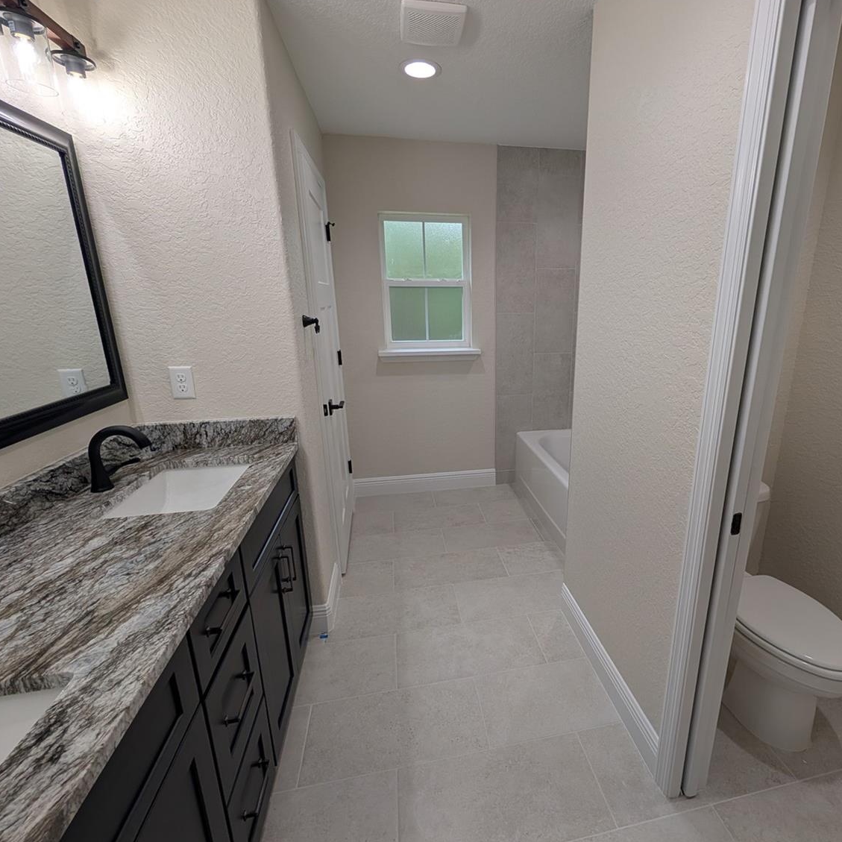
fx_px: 413
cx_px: 483
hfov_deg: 90.5
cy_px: 414
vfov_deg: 91.1
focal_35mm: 15
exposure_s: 1/258
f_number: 1.7
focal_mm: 2.02
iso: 42
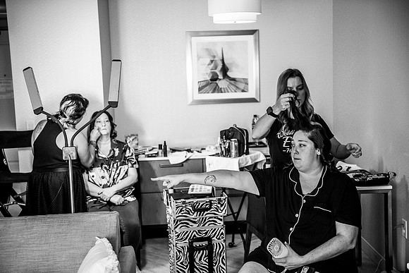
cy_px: 136
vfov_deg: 26.0
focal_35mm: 52
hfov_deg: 38.2
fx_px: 591
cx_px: 204
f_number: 2.8
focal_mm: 52
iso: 1250
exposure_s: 1/250
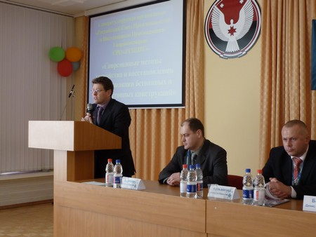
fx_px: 438
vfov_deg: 30.3
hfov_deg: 39.6
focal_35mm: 48
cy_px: 118
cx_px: 158
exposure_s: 1/50
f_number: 2.8
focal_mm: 5.5
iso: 80
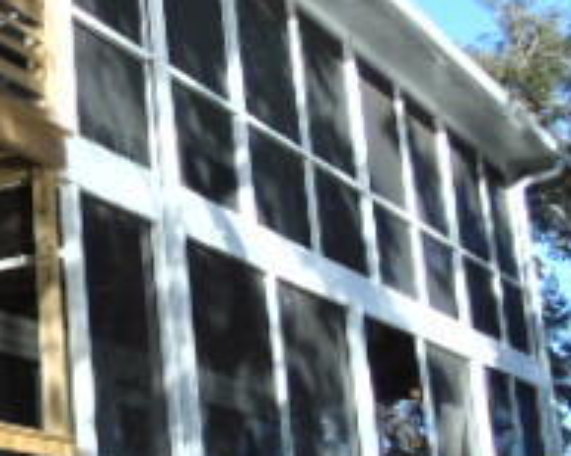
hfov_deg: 21.4
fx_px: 1367
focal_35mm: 81
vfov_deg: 18.9
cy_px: 258
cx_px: -169
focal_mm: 4.5
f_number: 3
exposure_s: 1/640
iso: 80
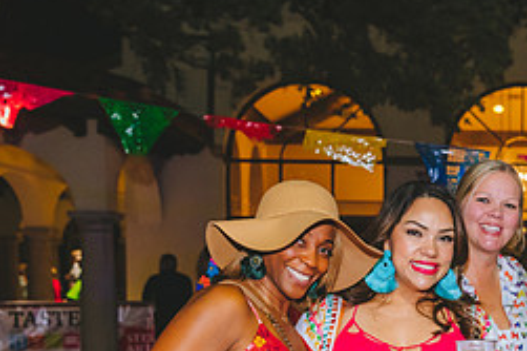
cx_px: 514
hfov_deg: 24.1
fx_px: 1185
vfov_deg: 16.4
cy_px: 375
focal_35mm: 81
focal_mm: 32
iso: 800
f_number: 3.5
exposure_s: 1/125
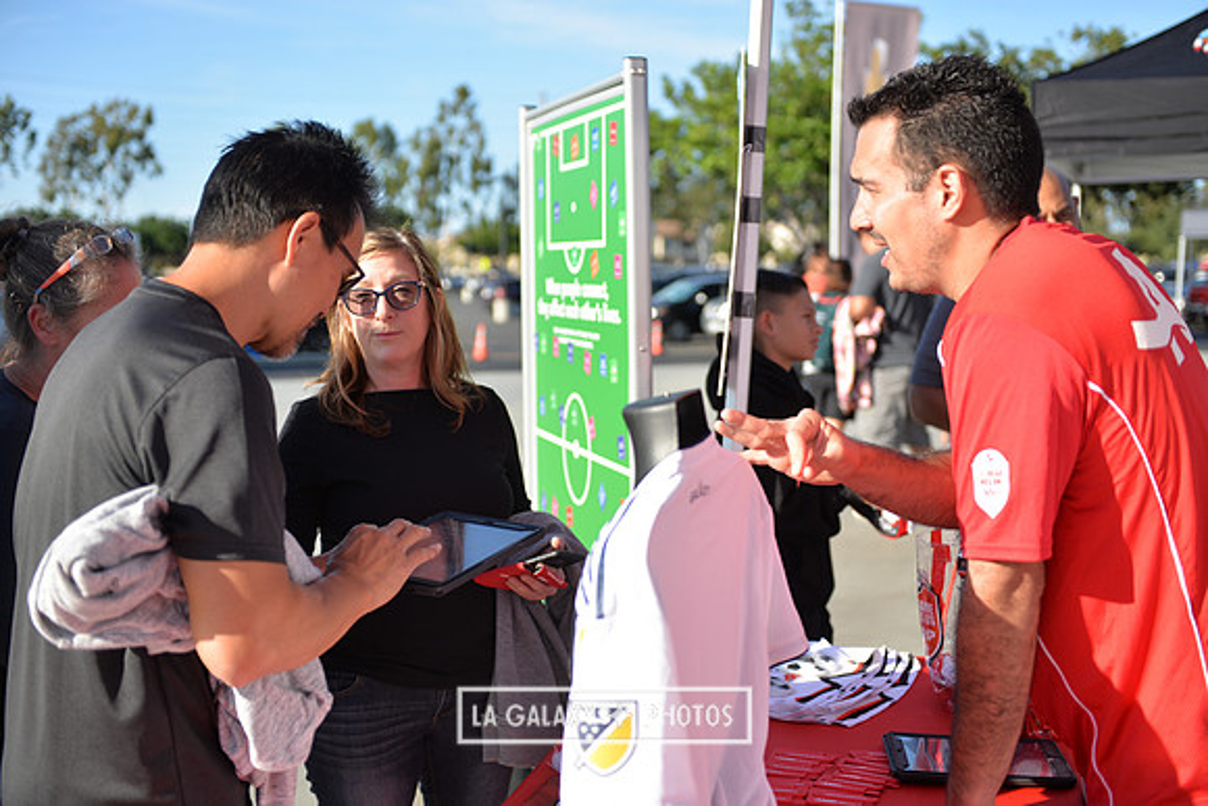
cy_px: 403
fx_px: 1611
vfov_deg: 28.1
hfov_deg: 41.1
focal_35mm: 48
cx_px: 604
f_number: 2.8
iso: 100
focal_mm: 48
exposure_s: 1/1000
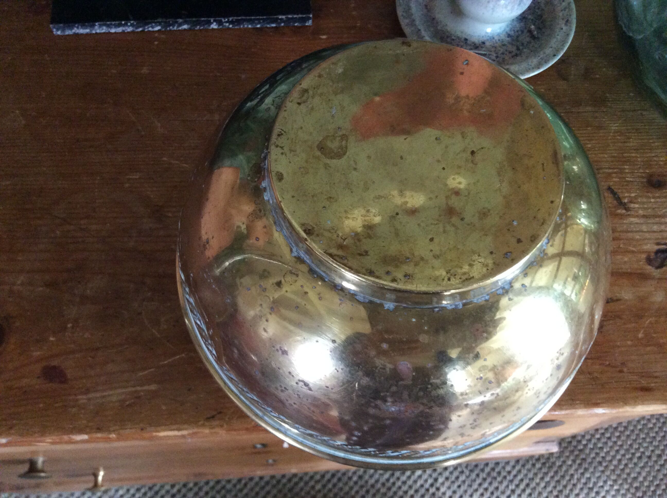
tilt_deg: -67.7
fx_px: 616
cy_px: 249
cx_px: 334
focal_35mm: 32
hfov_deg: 56.9
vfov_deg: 44.1
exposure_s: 1/25
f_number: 2.4
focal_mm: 3.3
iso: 250
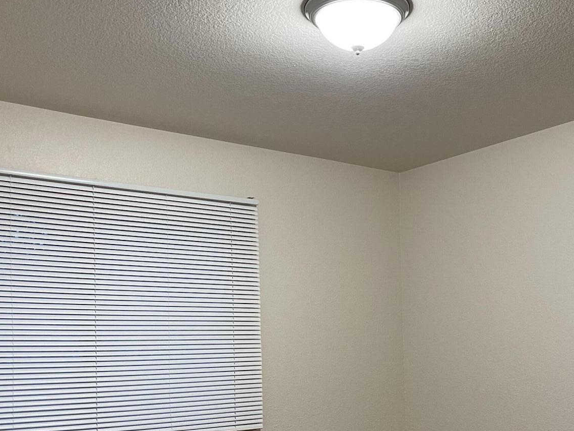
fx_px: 763
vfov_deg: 30.9
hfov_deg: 40.9
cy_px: 335
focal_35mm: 46
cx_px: 360
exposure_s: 1/60
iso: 160
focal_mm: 5.1
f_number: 1.6
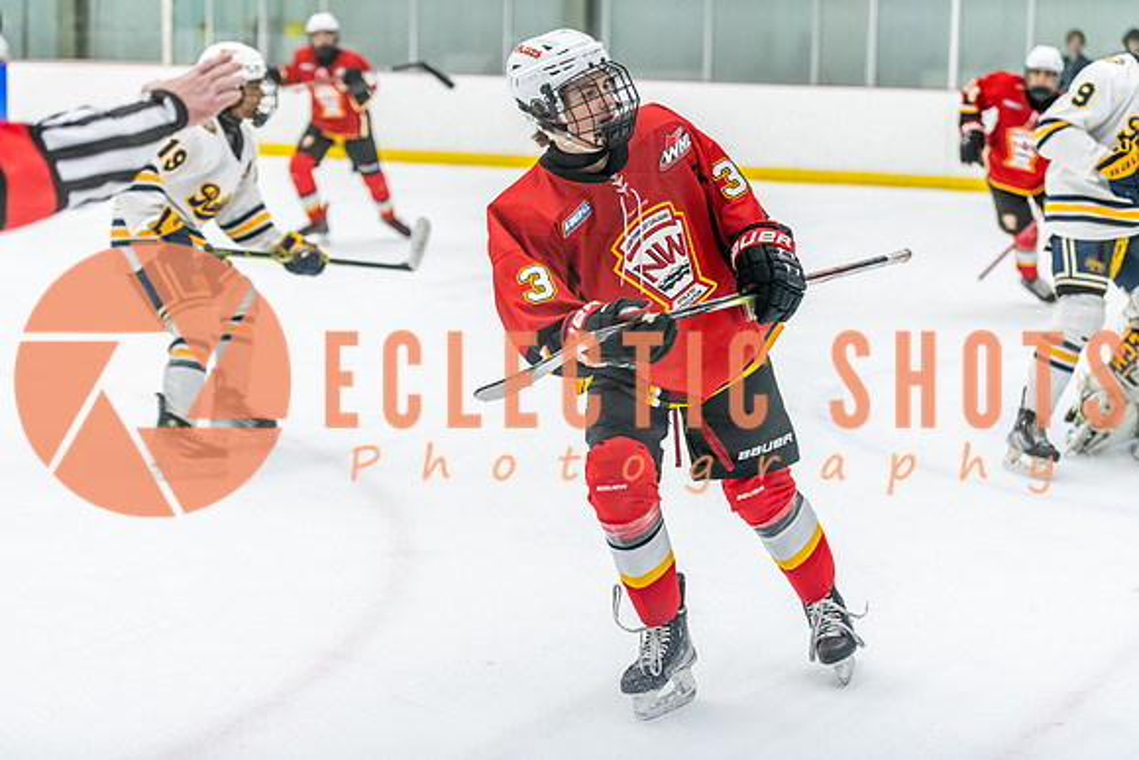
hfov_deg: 27.0
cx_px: 570
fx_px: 2373
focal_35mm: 75
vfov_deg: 18.2
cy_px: 380
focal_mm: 75
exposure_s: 1/800
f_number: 2.8
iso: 3200
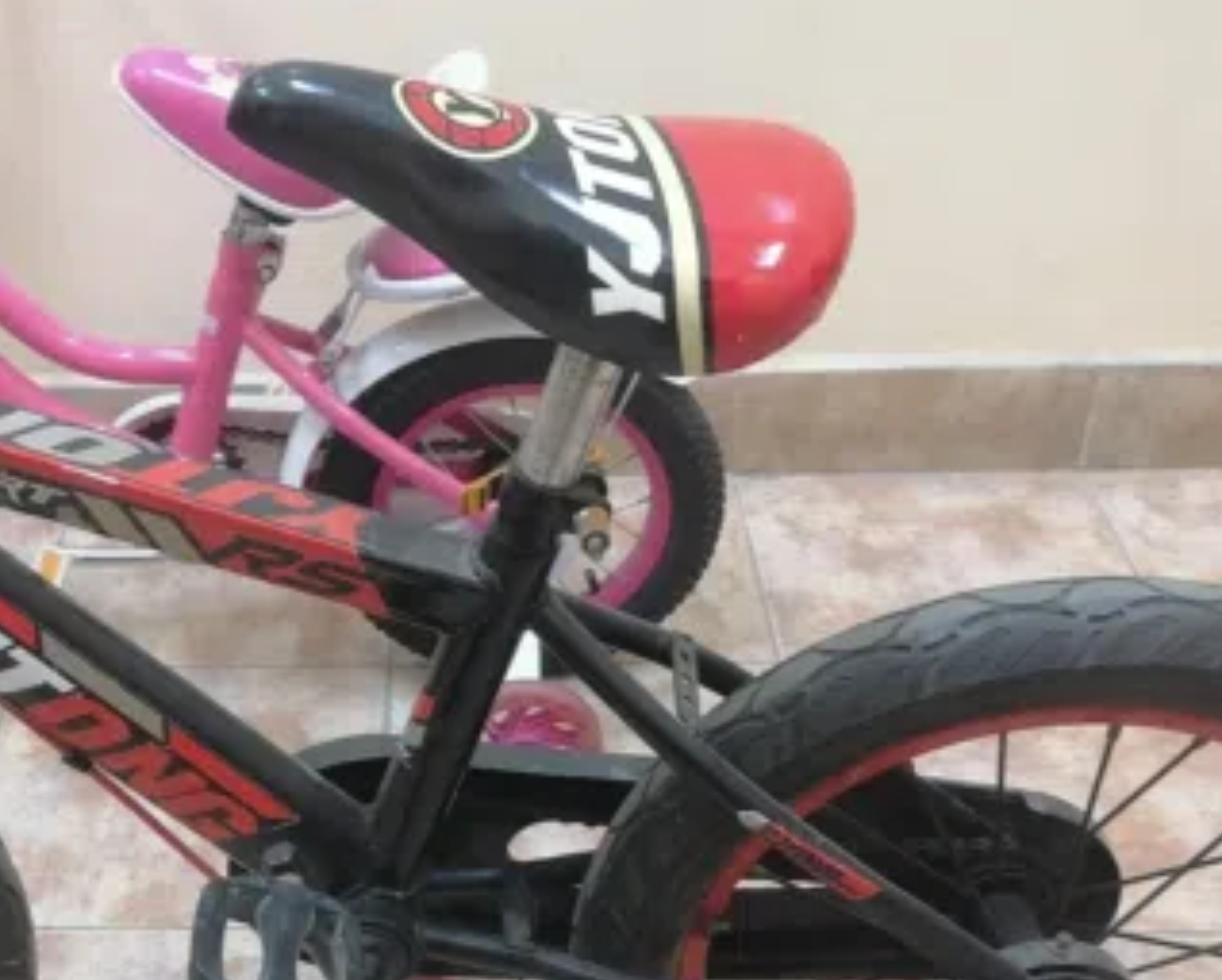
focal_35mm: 53
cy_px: 715
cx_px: 334
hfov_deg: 34.7
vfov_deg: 28.3
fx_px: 1919
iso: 400
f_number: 1.8
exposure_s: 1/25
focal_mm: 5.3
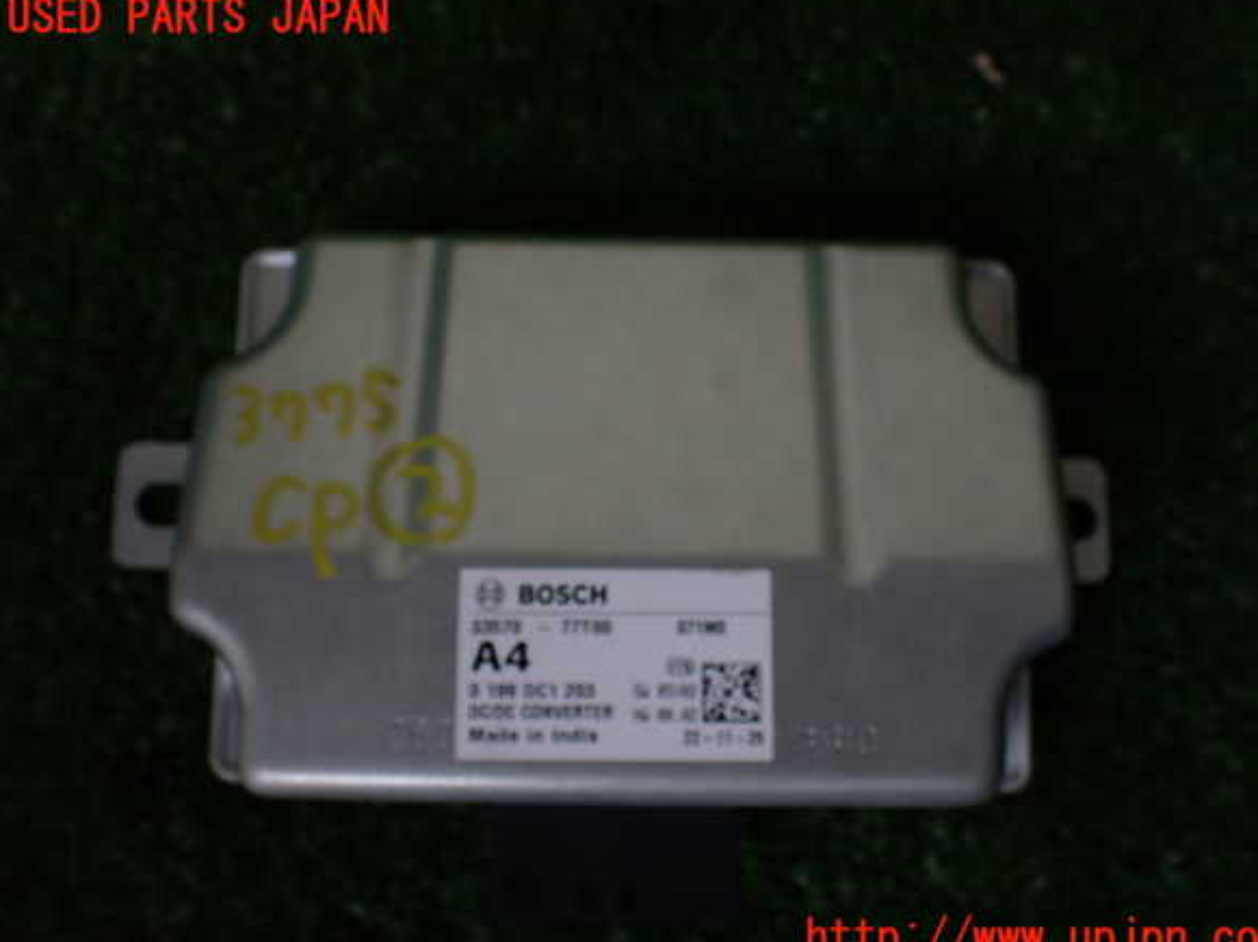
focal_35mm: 31
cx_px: 645
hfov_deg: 58.4
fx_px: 1126
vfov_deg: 45.4
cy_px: 479
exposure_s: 1/125
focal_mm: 5.4
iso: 160
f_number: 2.3
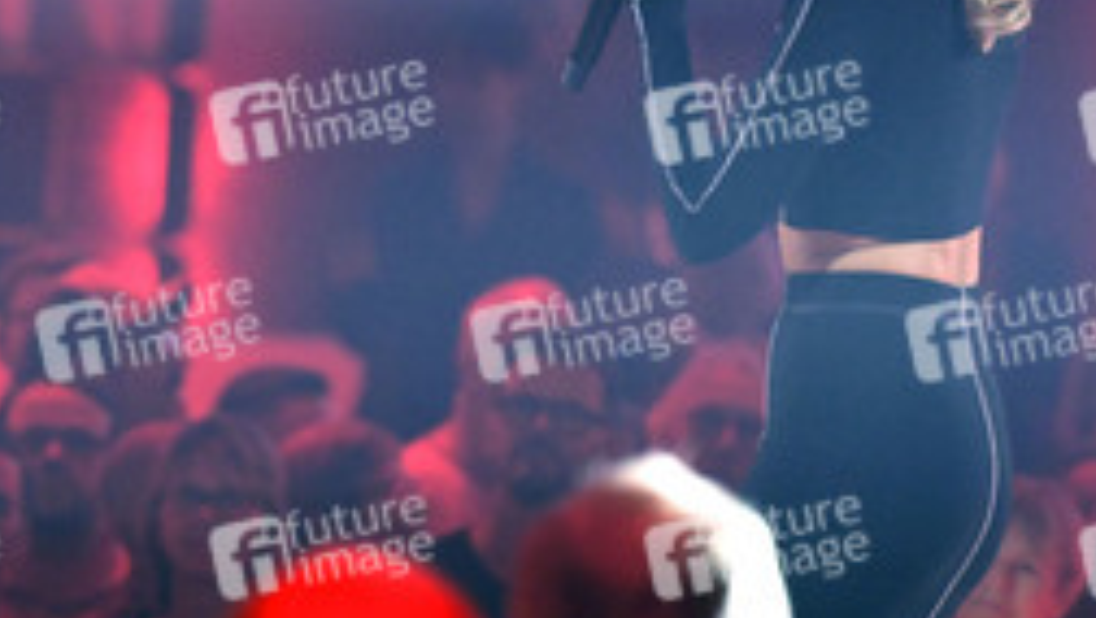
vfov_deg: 2.2
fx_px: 15787
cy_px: 4
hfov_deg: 4.0
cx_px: 207
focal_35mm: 543
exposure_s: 1/400
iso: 8000
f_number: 5.6
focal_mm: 290
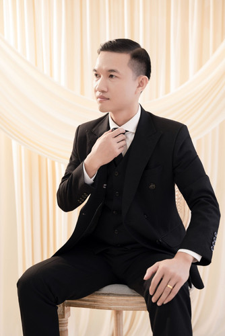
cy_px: 168
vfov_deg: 35.7
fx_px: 523
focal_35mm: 56
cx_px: 112
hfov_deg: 24.3
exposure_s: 1/160
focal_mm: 55.9
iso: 320
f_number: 2.8
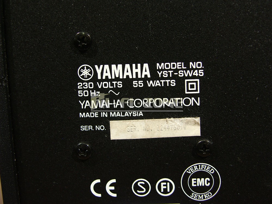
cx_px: 136
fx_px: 471
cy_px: 102
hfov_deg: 32.2
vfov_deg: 24.4
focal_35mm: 60
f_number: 2.8
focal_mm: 15.5
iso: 50
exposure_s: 1/60
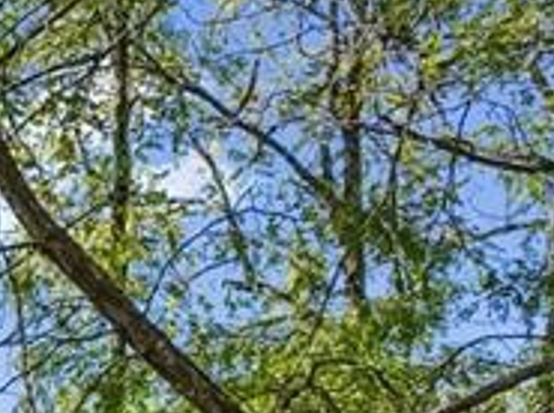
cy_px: 860
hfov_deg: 15.8
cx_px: -479
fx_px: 1661
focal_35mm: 104
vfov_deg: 12.3
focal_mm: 12.29
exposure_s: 1/640
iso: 100
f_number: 2.8
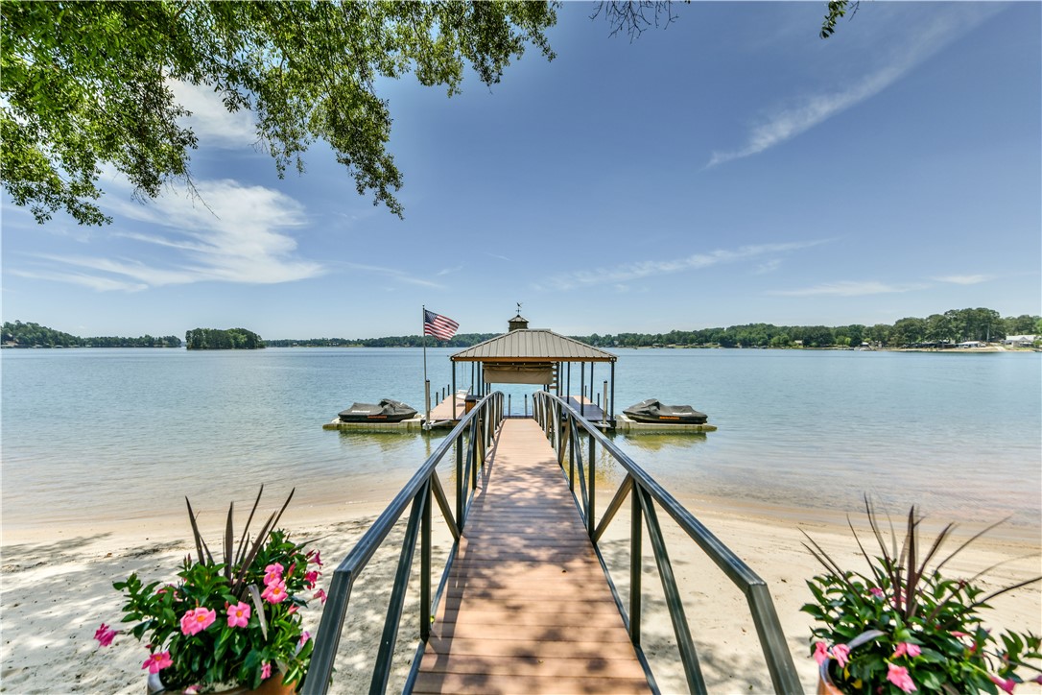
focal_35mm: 16
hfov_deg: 96.7
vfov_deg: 73.7
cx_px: 521
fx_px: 463
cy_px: 348
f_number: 8
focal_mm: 16
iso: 400
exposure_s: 1/1600
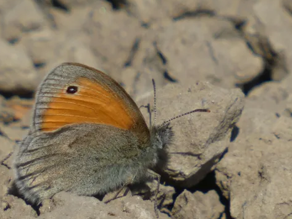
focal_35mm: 1624
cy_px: 142
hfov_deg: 1.2
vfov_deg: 0.9
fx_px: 13703
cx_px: 116
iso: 80
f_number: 5.9
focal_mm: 215
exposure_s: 1/640
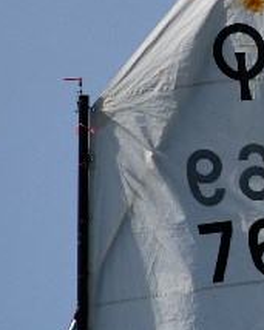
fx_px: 19743
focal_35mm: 2020
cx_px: 304
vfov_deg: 1.0
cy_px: 184
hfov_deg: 0.8
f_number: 7.1
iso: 200
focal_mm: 300
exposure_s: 1/1600
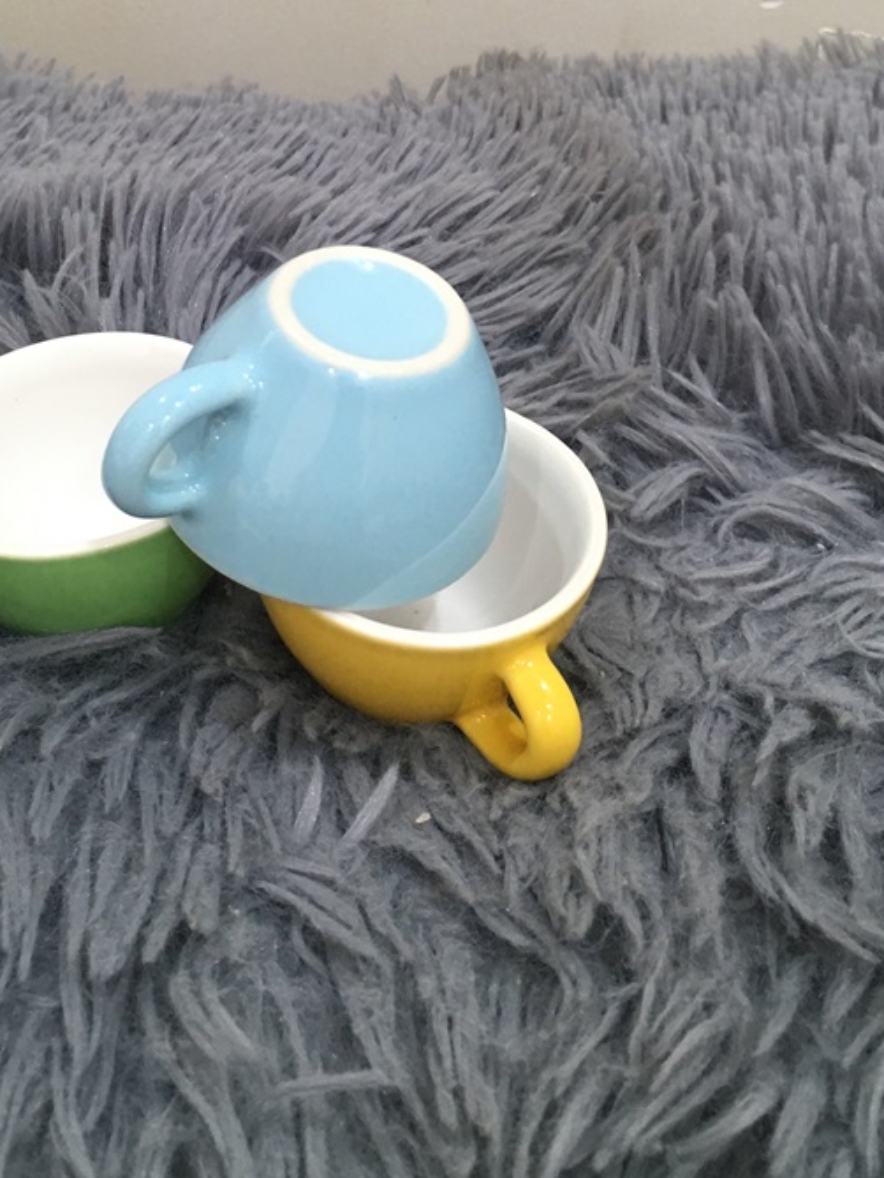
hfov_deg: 28.0
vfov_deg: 35.6
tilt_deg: -34.8
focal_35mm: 52
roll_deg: -4.1
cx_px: 396
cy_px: 239
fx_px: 1770
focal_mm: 4.15
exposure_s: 1/33
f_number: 2.2
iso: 125
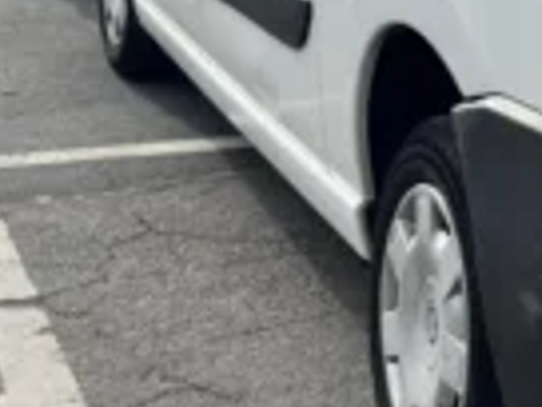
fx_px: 1660
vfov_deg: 13.5
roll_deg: -4.8
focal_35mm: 106
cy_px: -120
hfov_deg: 16.3
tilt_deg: -3.9
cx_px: 901
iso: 80
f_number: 1.78
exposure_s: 1/4950
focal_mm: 6.76
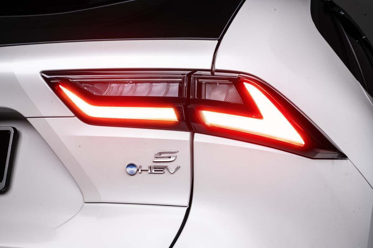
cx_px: 186
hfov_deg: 41.1
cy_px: 124
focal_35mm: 48
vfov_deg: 28.1
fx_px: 497
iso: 200
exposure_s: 15
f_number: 14
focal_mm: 48
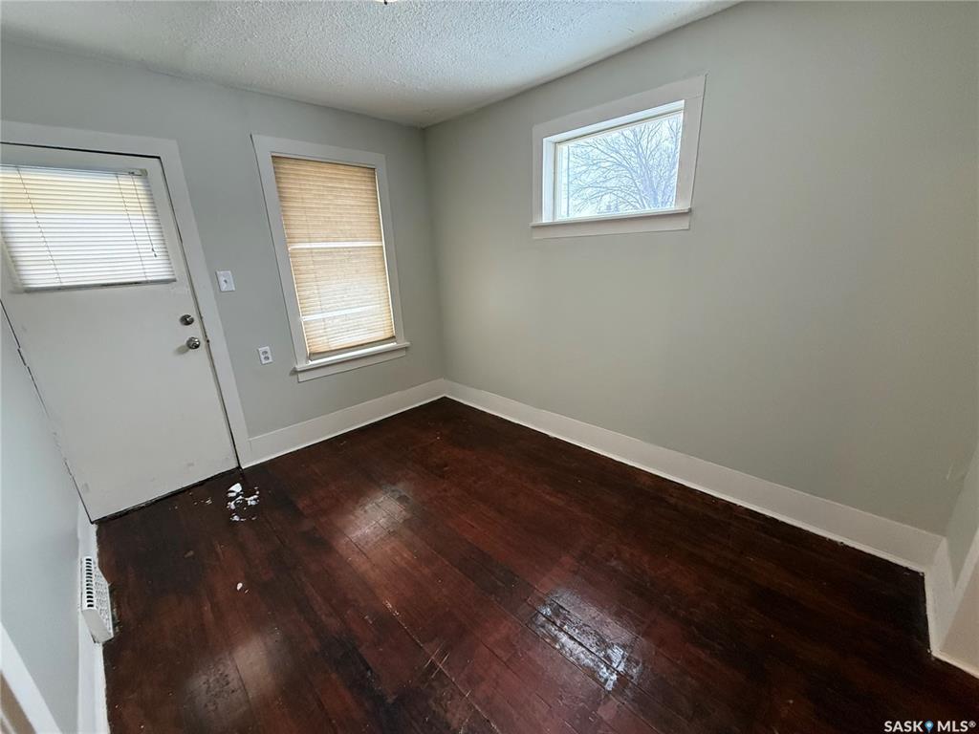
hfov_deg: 102.1
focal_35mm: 14
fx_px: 396
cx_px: 490
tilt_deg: -17.2
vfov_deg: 85.7
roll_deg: +3.0
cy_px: 367
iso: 500
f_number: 2.2
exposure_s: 1/120
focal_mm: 2.22
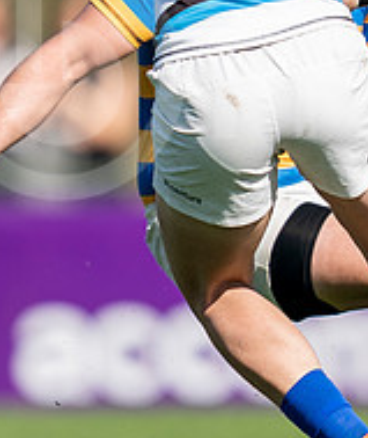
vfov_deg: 0.8
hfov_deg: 0.7
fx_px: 30055
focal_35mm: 2275
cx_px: 393
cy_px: -1
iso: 100
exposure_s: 1/1250
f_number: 2.8
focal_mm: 400
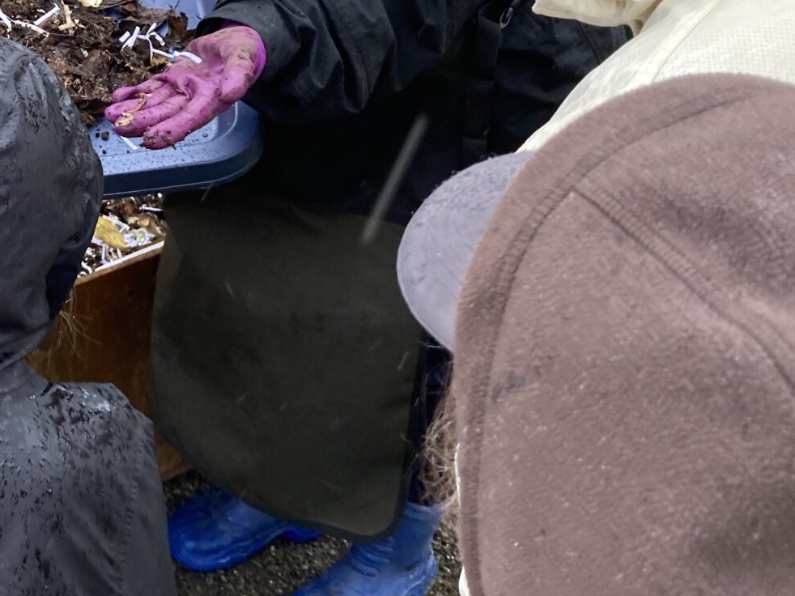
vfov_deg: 19.9
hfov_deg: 25.5
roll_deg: -1.9
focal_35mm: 73
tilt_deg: -27.4
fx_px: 1676
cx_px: 17
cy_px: 104
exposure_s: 1/121
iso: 25
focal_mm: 3.99
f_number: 1.8
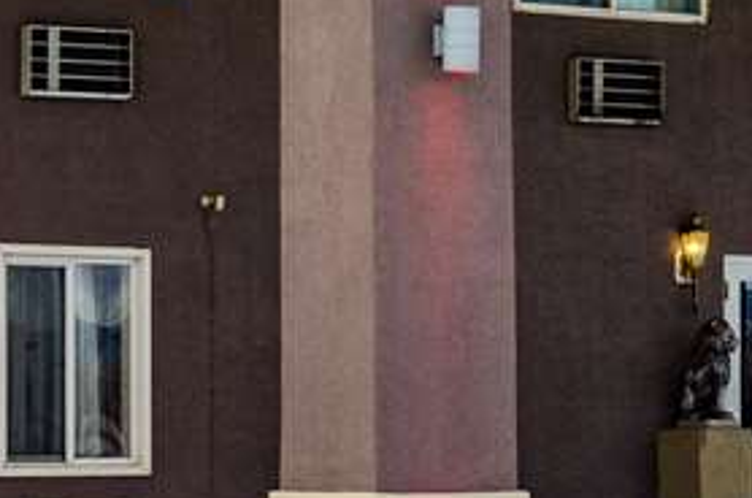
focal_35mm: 178
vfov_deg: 7.6
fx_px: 3710
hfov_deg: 11.5
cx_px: 575
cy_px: -199
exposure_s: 1/1000
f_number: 8
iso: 400
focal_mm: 22
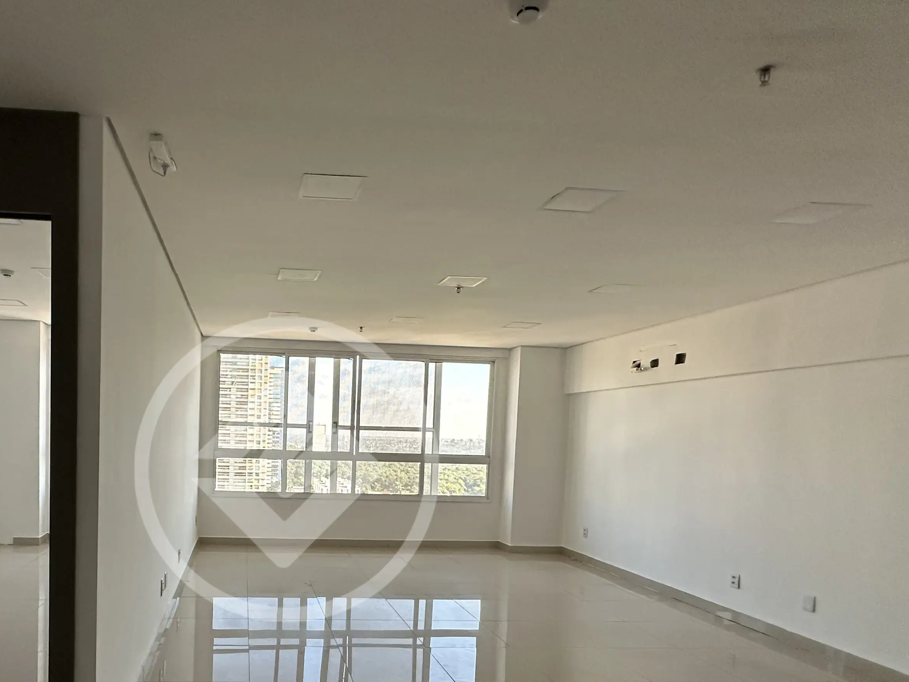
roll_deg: -2.4
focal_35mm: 24
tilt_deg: -3.3
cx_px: 287
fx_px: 630
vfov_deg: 55.3
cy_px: 469
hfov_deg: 69.1
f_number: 2.2
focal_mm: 2.22
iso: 200
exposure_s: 1/99
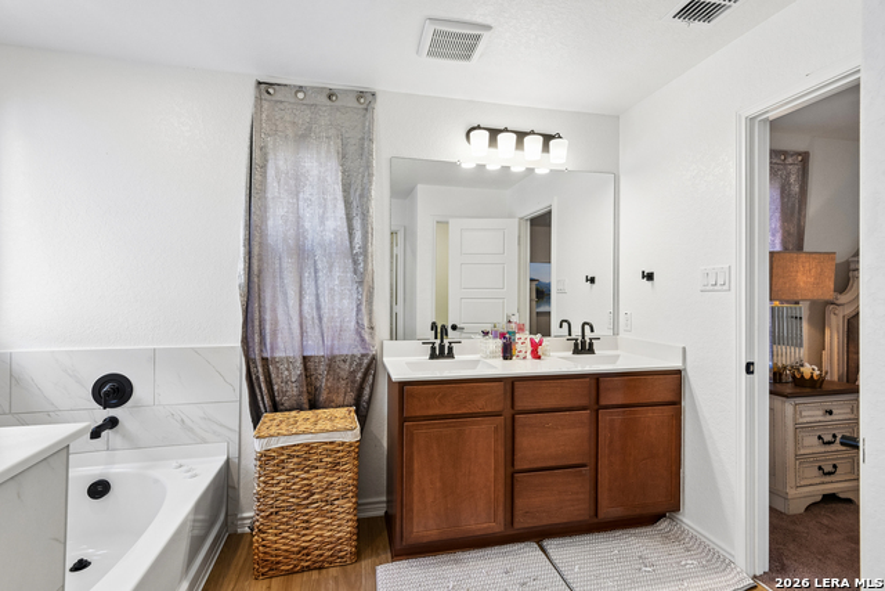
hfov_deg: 96.7
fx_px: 393
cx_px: 442
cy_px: 296
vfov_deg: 73.8
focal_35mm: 16
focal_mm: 16
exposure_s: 1/15
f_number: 8
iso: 720
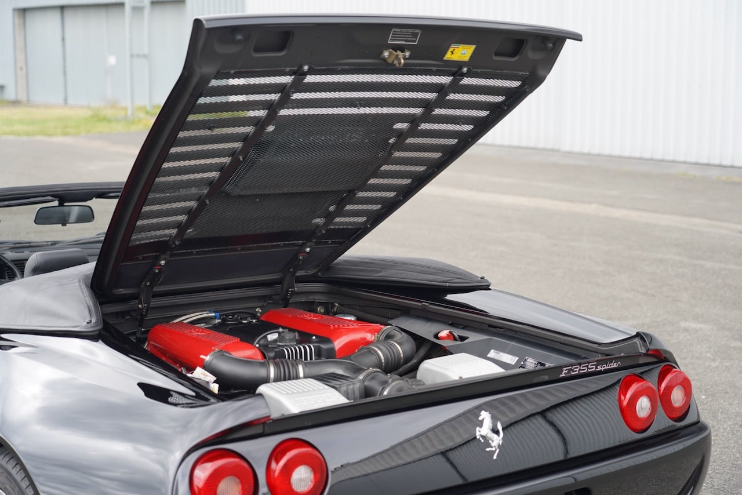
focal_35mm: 63
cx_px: 371
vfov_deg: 21.6
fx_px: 1299
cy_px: 248
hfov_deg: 31.9
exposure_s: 1/160
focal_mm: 63
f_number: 4
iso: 320
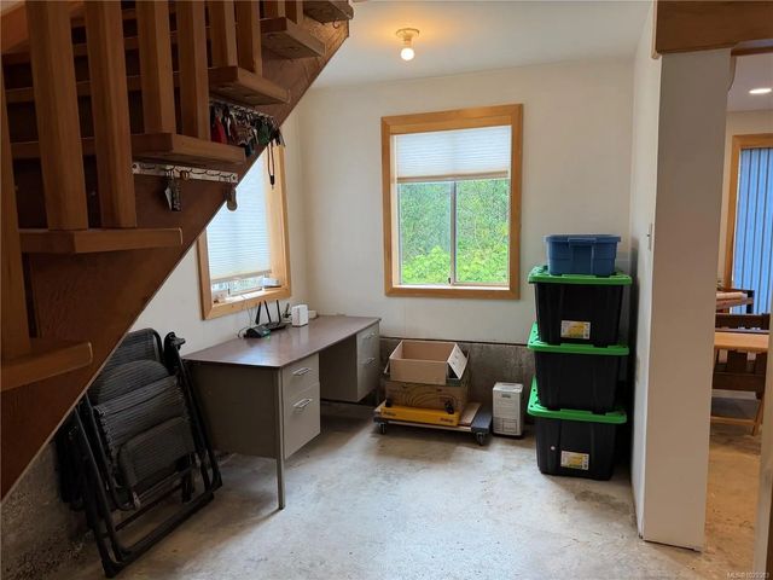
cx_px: 386
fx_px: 536
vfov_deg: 56.8
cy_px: 290
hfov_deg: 71.6
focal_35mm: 24
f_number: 1.78
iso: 100
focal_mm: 6.76
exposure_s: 1/120
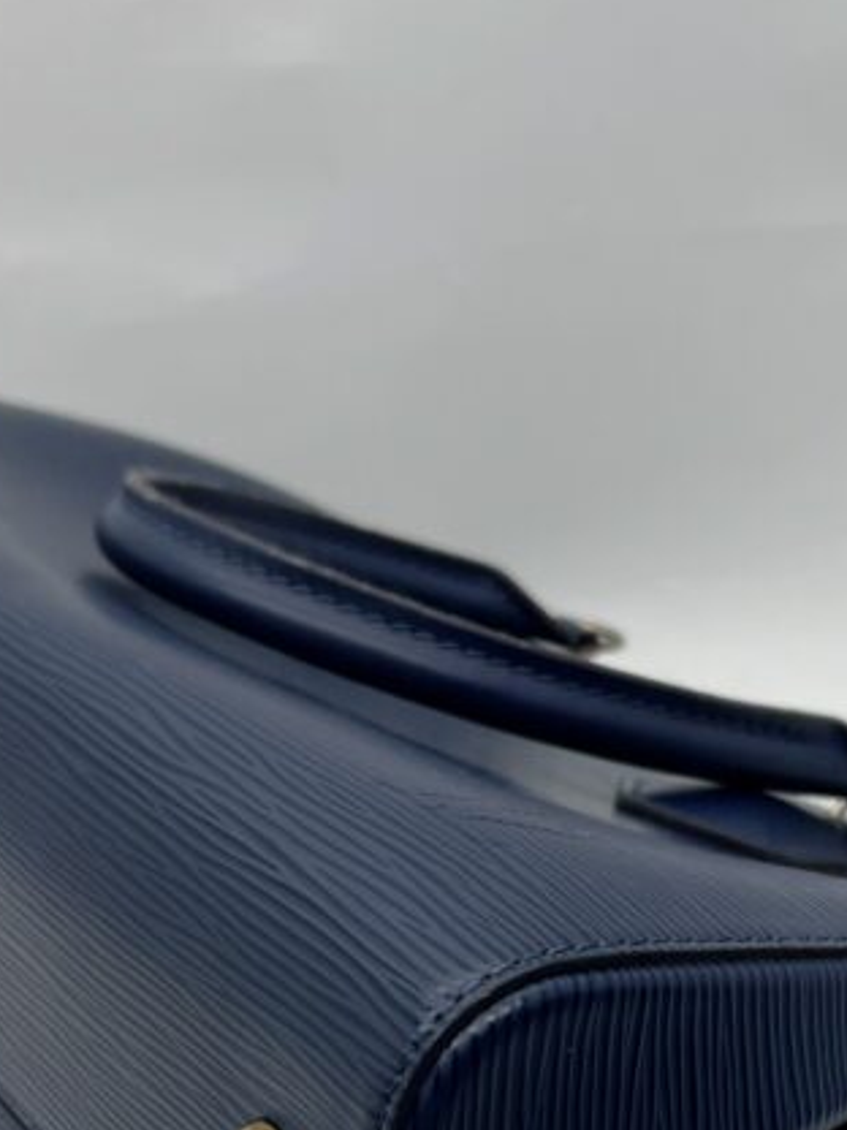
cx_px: 481
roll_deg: +9.5
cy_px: 981
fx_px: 2088
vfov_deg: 29.2
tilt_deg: -32.6
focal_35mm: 64
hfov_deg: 22.9
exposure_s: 1/270
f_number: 1.5
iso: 40
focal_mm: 5.7
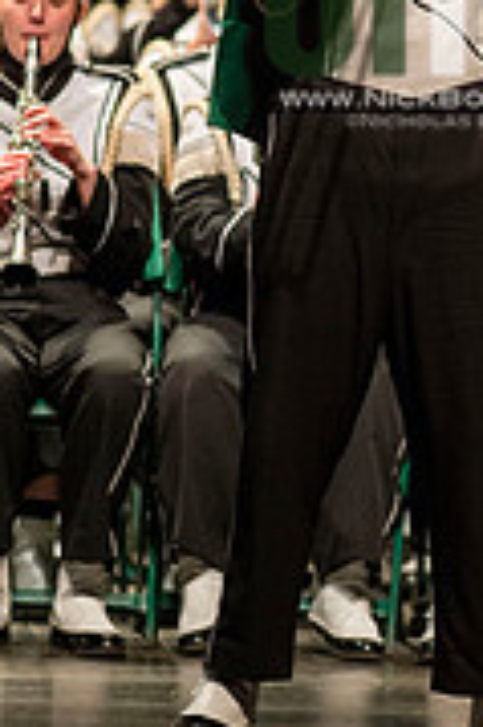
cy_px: 12
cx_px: 444
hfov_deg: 1.8
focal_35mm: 753
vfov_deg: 2.7
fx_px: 15182
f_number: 2.8
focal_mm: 300
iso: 3200
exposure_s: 1/500
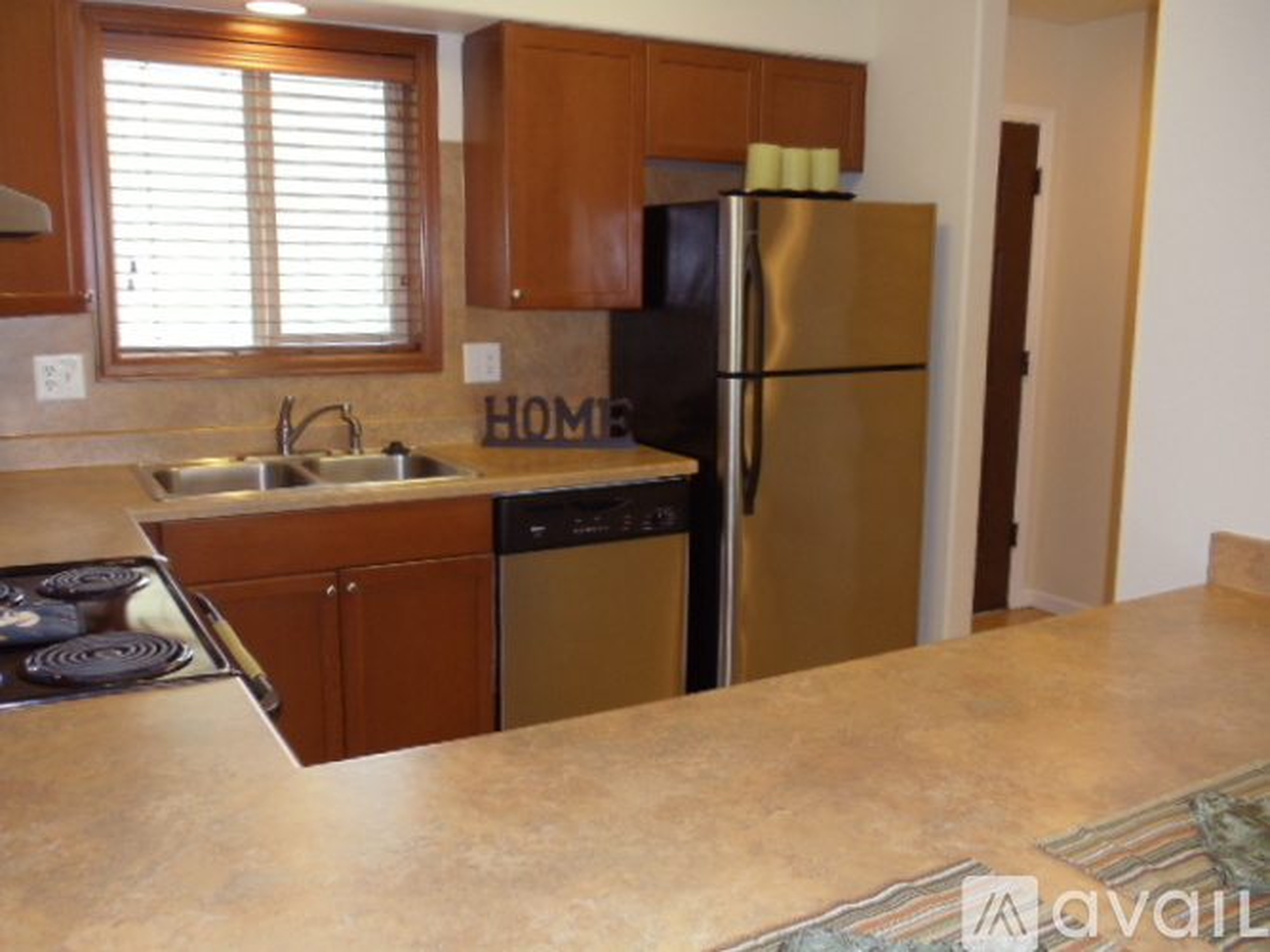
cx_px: 635
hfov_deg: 43.0
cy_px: 476
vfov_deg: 32.9
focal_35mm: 44
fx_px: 1614
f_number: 3.5
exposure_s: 1/30
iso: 200
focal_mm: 6
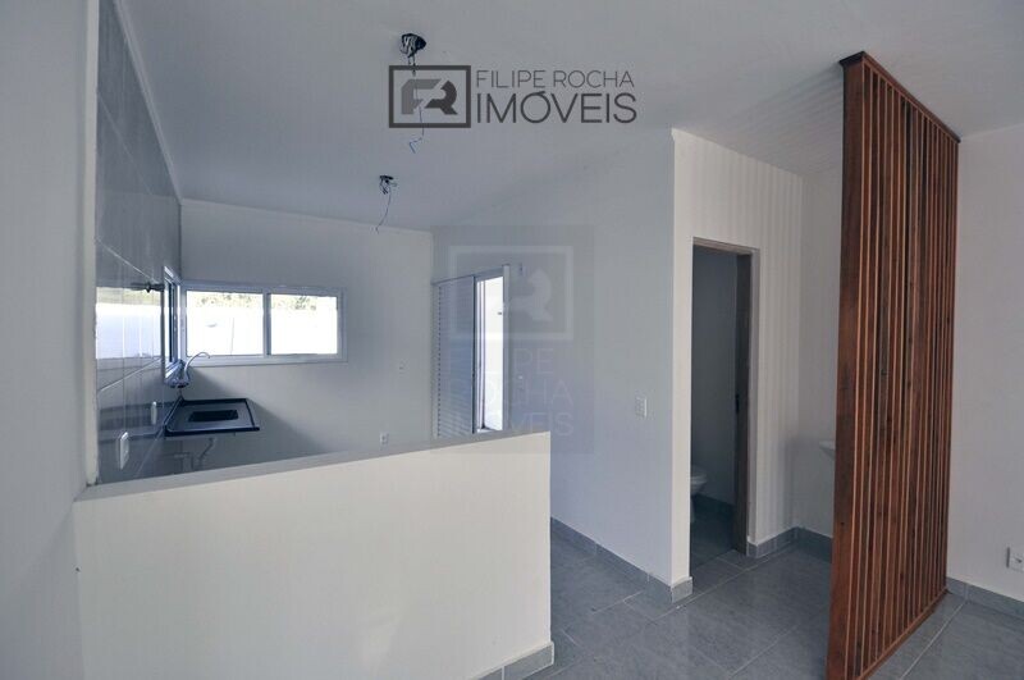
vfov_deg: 77.2
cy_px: 340
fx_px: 426
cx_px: 512
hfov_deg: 100.5
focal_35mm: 15
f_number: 5.6
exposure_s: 1/125
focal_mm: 10
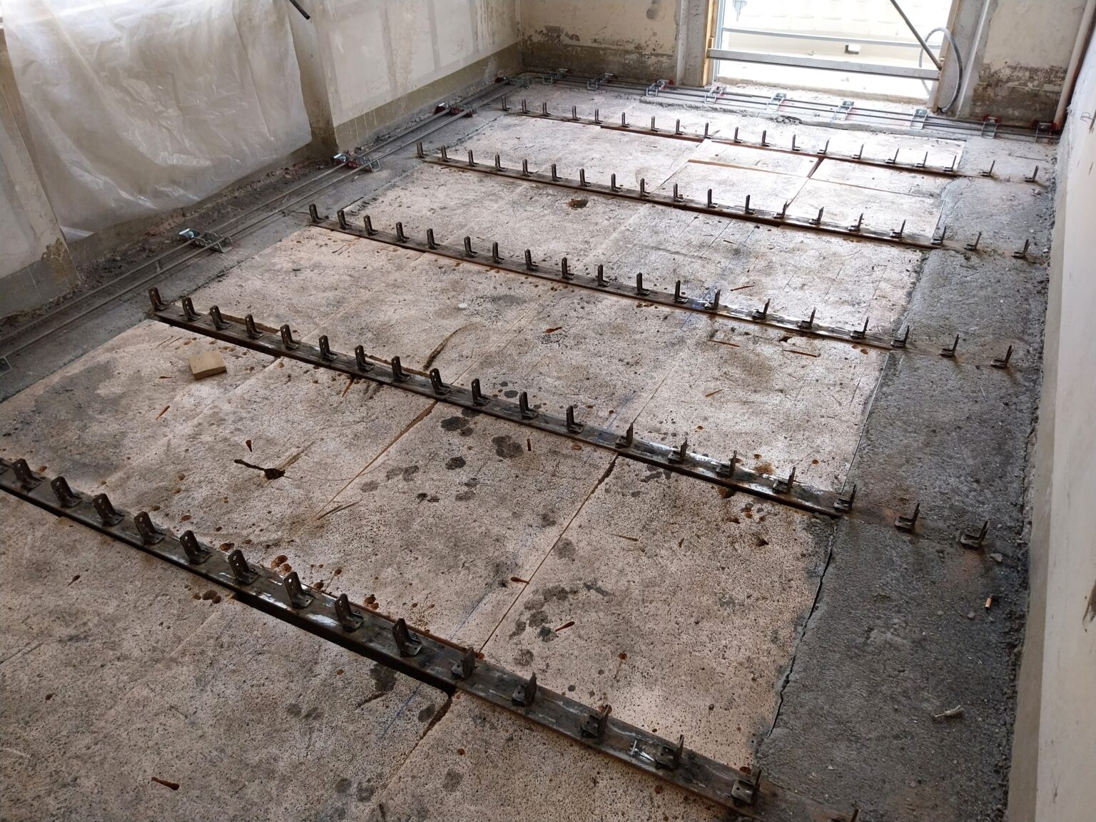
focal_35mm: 26
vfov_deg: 53.1
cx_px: 548
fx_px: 823
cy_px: 411
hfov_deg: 67.3
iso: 50
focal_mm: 4
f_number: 1.8
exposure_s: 1/100
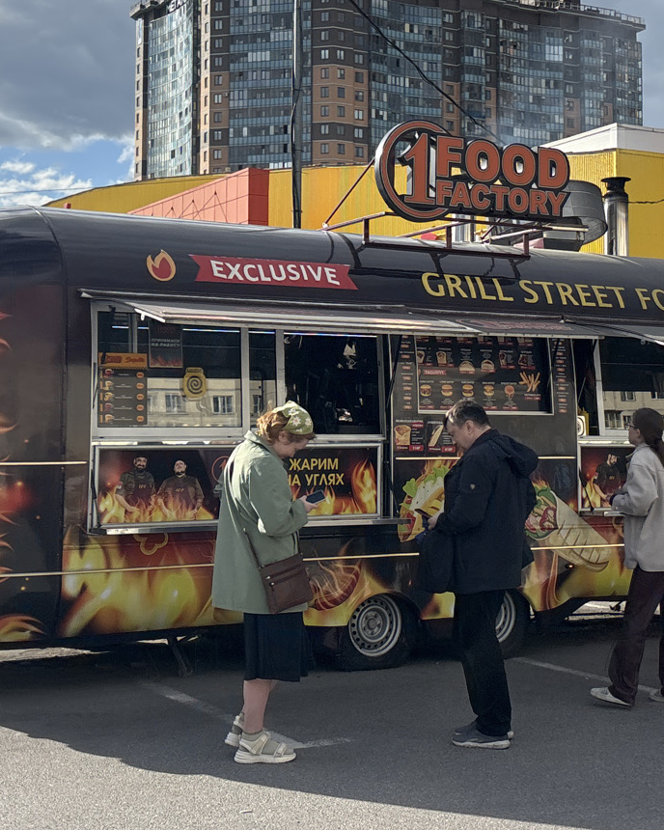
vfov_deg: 31.7
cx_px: 369
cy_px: 272
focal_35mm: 59
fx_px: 1449
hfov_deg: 25.8
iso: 50
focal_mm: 5.96
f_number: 1.6
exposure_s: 1/4425
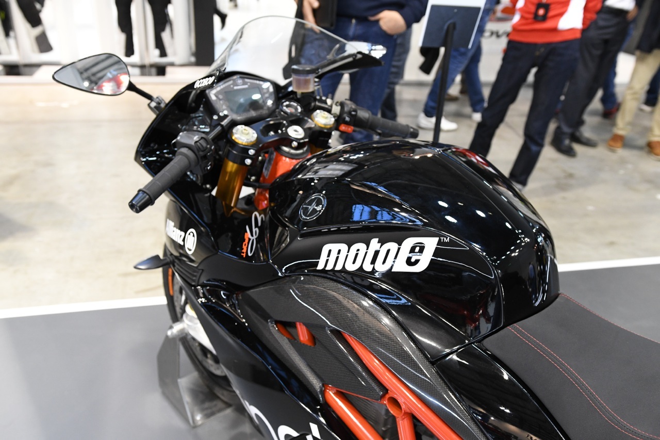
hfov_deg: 57.2
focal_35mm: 33
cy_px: 220
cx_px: 330
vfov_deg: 40.0
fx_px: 605
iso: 1600
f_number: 3.2
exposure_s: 1/100
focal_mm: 22
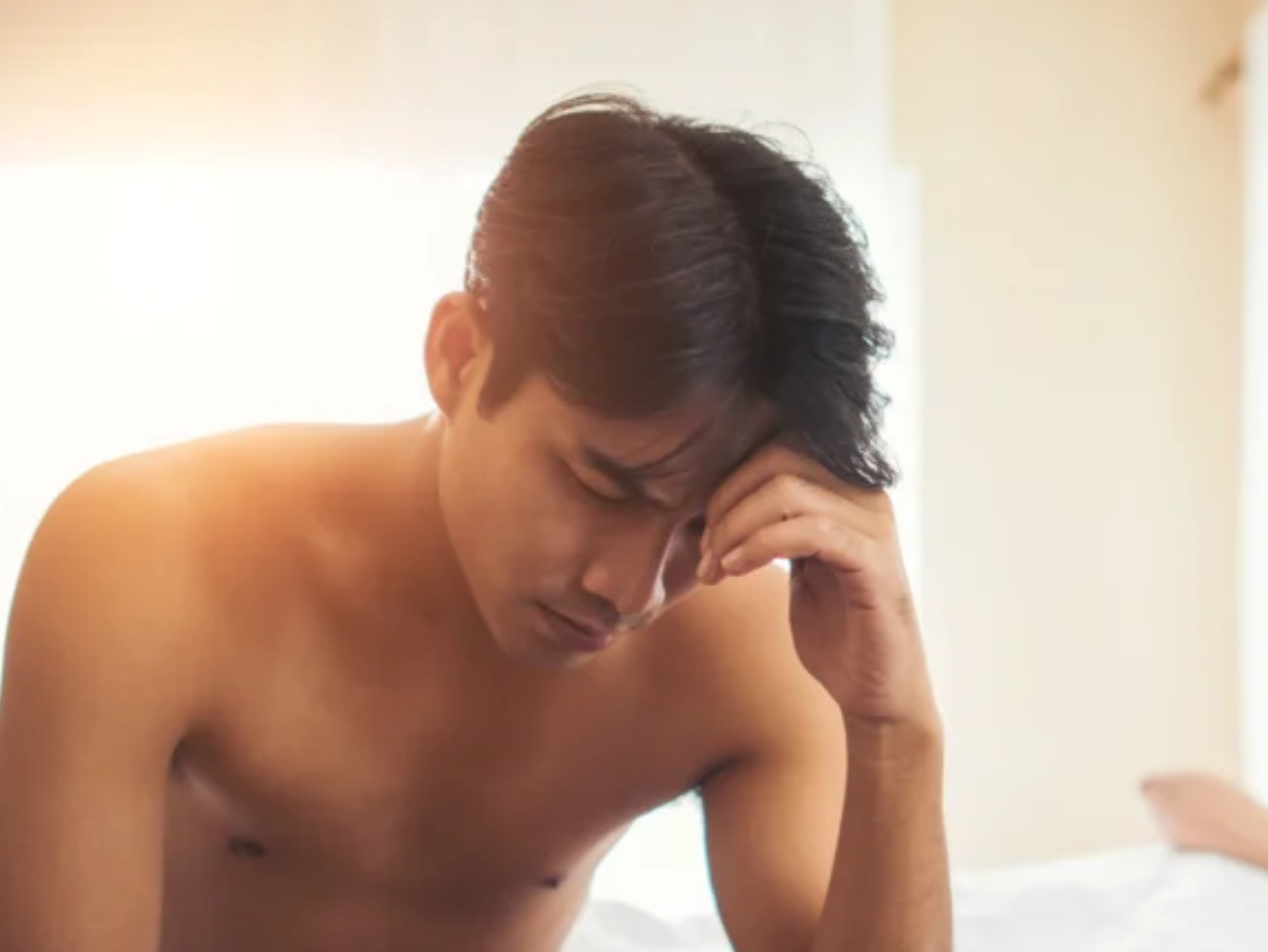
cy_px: 668
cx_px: 959
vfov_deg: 30.0
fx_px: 1759
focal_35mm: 48
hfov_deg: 38.6
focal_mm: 28
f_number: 1.8
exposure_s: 1/160
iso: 400
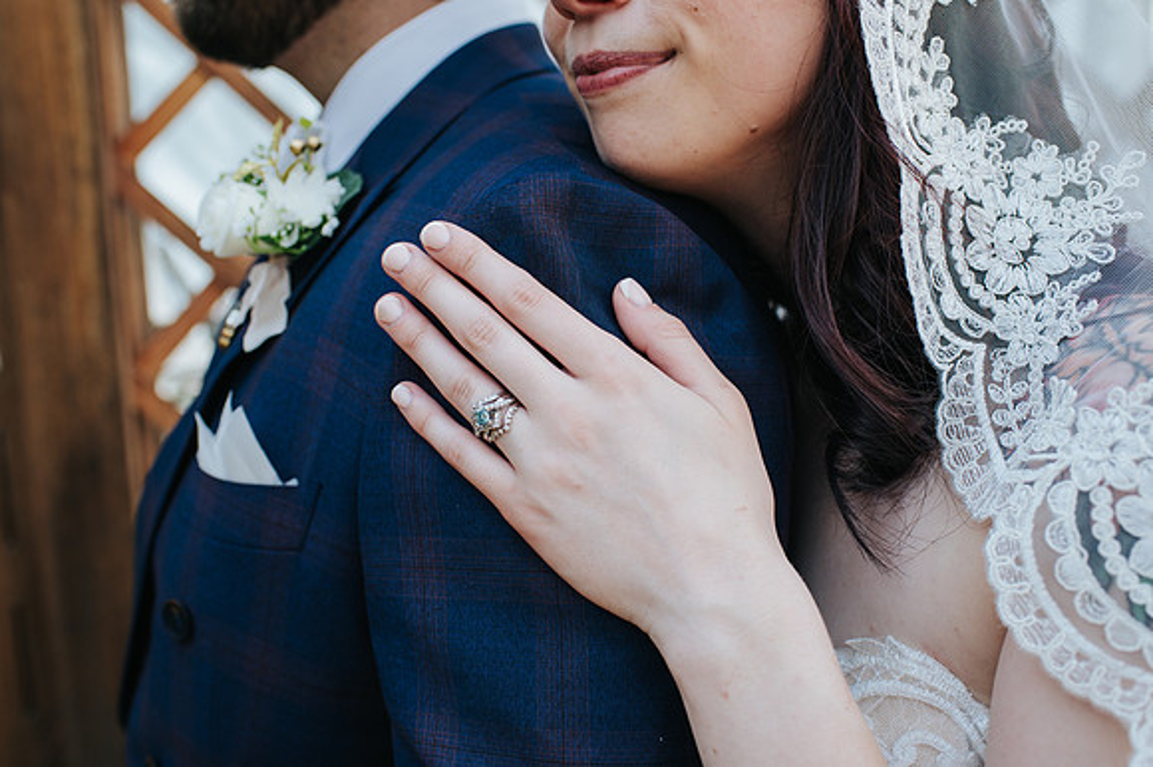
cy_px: 384
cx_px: 576
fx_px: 1120
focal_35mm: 35
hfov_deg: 54.5
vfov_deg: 37.8
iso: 280
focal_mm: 35
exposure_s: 1/640
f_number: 3.5
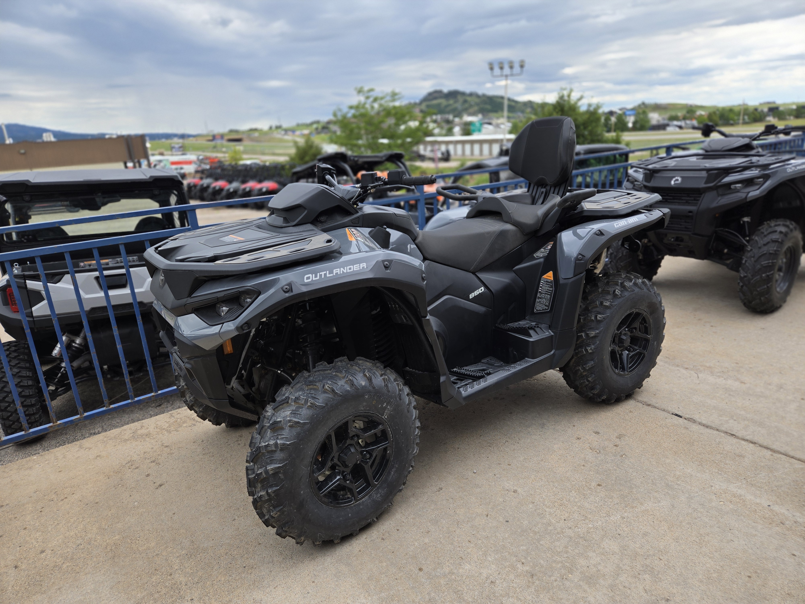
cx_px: 402
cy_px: 302
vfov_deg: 58.9
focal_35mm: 23
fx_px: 535
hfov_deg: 73.9
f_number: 1.8
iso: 25
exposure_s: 1/568
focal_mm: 5.4
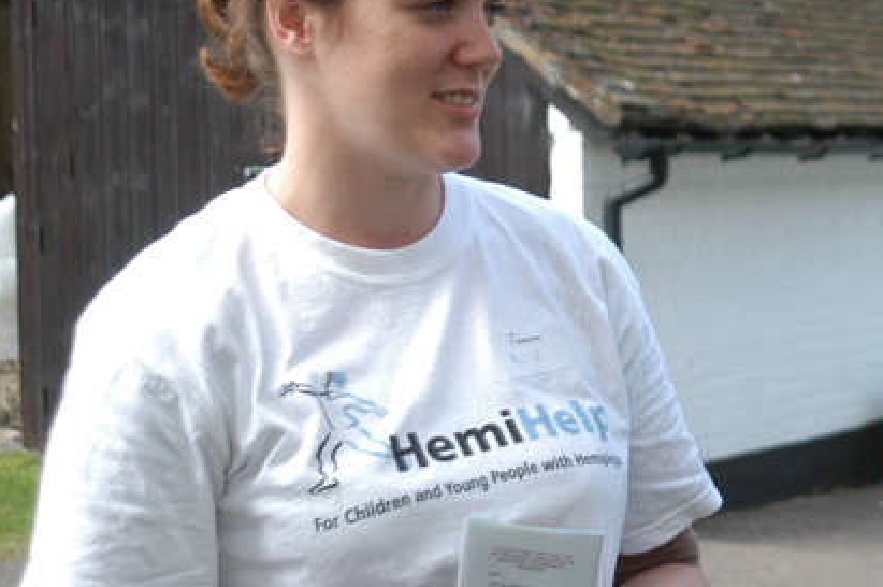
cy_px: 302
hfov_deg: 17.4
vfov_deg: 11.9
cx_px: 872
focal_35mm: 115
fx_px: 2820
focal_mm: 35
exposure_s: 1/500
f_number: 5
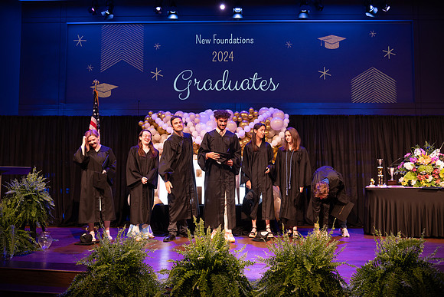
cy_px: 148
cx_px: 222
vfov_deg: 41.1
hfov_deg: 58.7
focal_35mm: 32
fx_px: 395
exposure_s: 1/200
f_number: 4
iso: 1600
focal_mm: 32
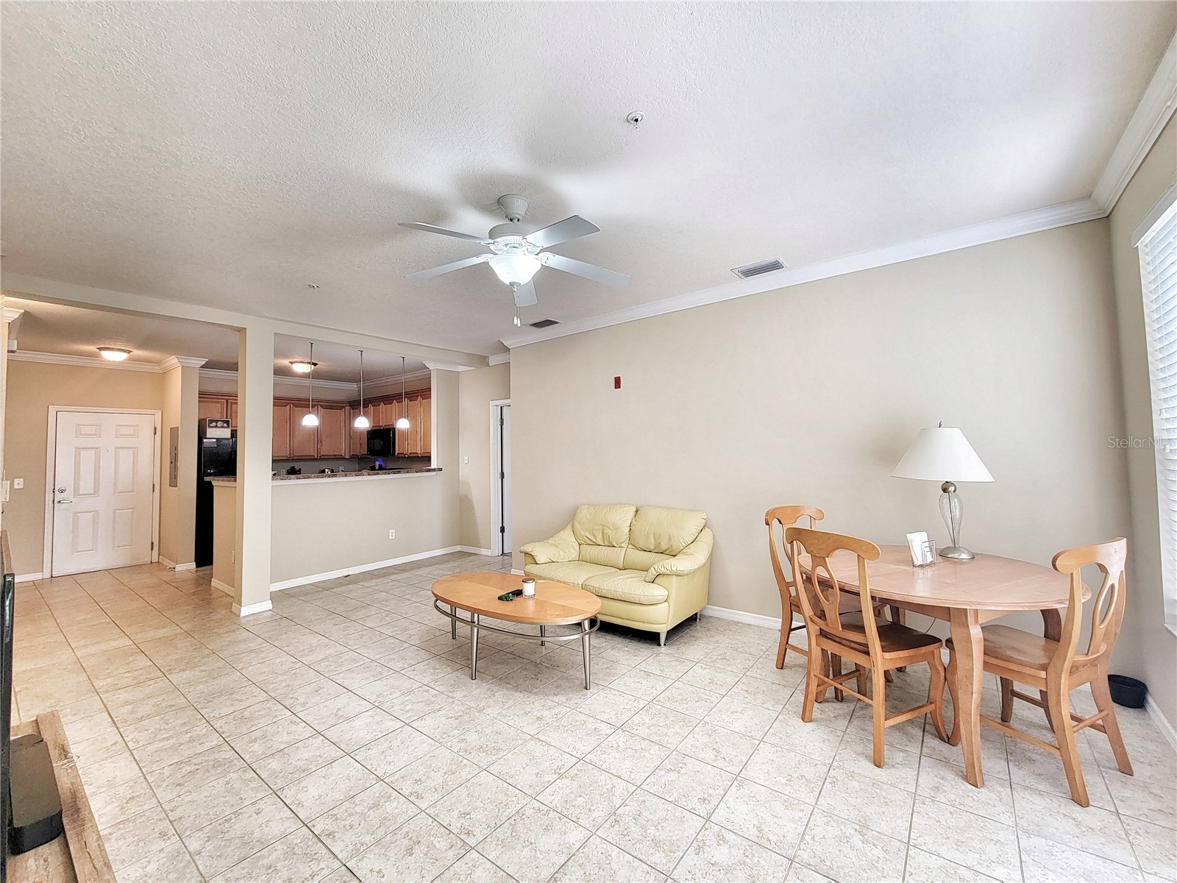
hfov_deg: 106.2
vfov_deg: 89.9
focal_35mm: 13
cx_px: 588
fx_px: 442
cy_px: 442
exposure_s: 1/60
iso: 64
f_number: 2.2
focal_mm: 2.2
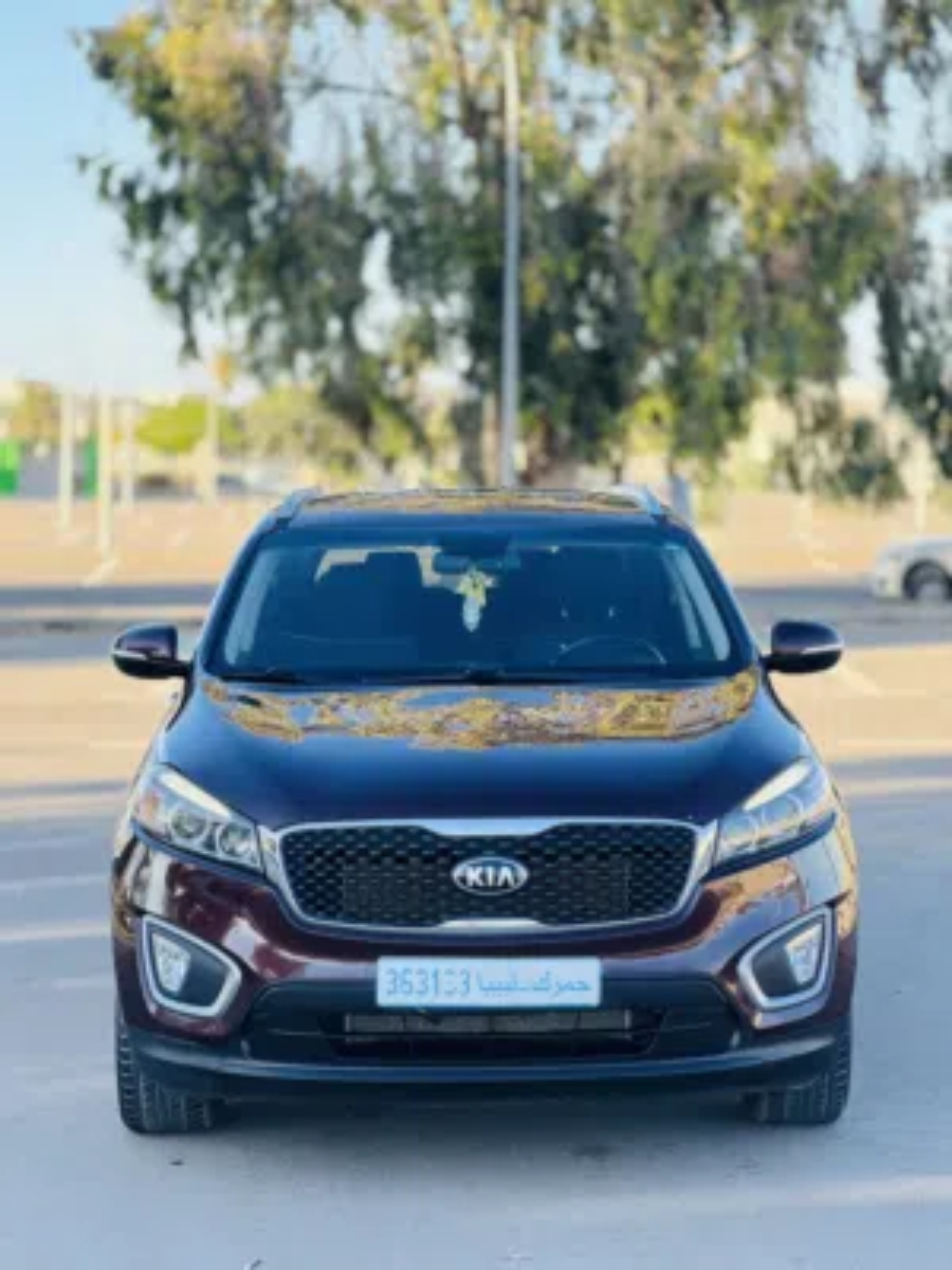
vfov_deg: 25.3
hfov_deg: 19.1
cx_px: 476
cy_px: 635
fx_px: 2824
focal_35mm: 77
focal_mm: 9
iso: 50
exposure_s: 1/121
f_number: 2.8
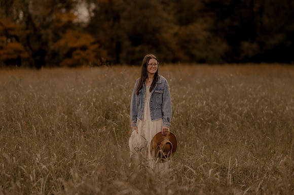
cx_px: 147
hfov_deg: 16.1
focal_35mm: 127
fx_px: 1037
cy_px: 98
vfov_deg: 10.8
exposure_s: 1/3200
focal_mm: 85
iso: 200
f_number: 1.4
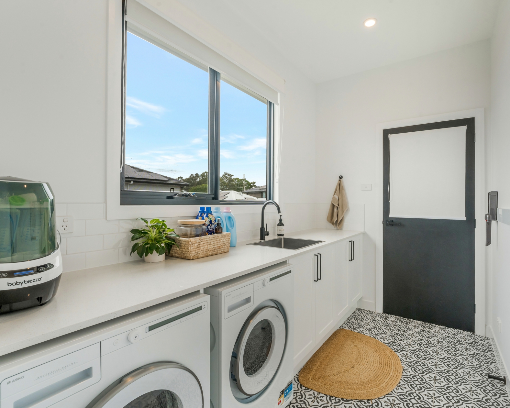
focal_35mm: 16
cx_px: 276
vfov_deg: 80.4
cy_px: 203
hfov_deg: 92.9
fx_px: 242
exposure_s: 1/40
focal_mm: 14
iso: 640
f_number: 11
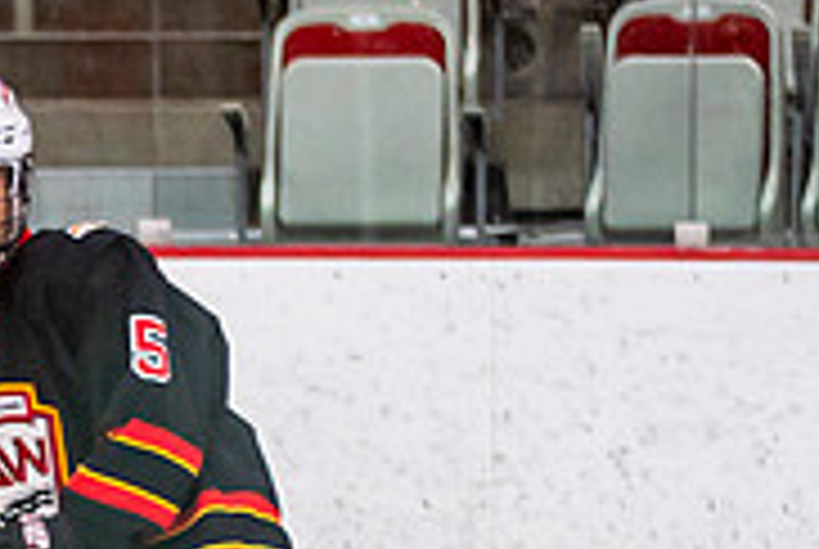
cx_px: -800
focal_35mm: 597
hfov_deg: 3.4
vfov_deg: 2.3
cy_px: 797
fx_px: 13604
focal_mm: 105
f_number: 2.8
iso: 640
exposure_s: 1/640
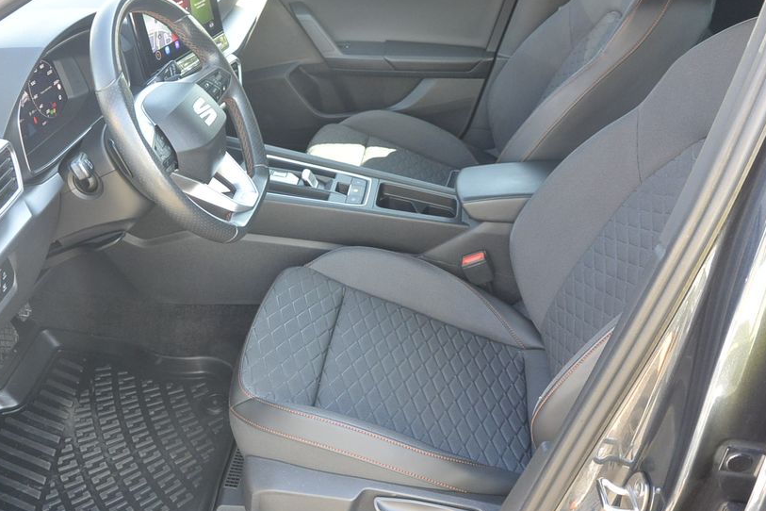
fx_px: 723
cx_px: 335
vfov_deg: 38.9
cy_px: 258
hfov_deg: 55.6
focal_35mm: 34
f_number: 3.5
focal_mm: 10
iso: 400
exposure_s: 1/80
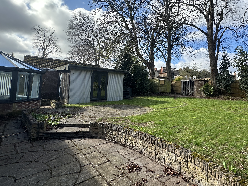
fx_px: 143
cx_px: 157
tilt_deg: +5.1
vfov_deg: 65.6
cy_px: 78
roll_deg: -2.1
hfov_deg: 80.0
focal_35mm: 20
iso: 40
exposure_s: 1/774
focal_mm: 2.22
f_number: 2.2
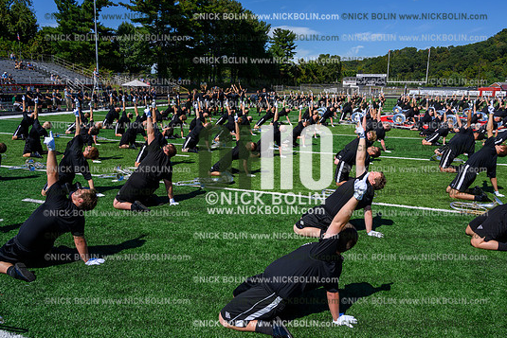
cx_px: 265
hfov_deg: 69.3
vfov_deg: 49.6
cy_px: 170
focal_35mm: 26
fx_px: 366
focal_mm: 24
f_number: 8
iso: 160
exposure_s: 1/640
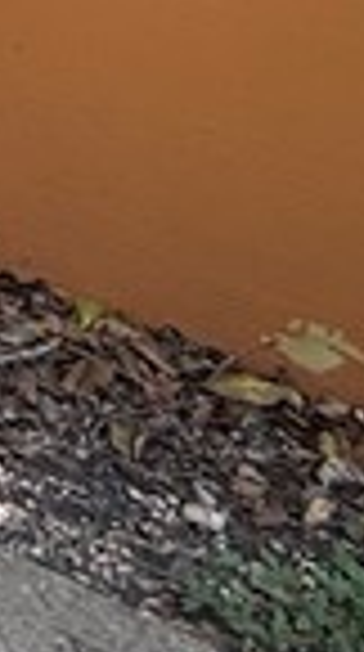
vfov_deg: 15.7
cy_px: -652
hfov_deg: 9.2
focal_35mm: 108
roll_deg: -1.5
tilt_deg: +1.8
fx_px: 1863
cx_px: -683
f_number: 2.2
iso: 64
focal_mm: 2.22
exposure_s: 1/184
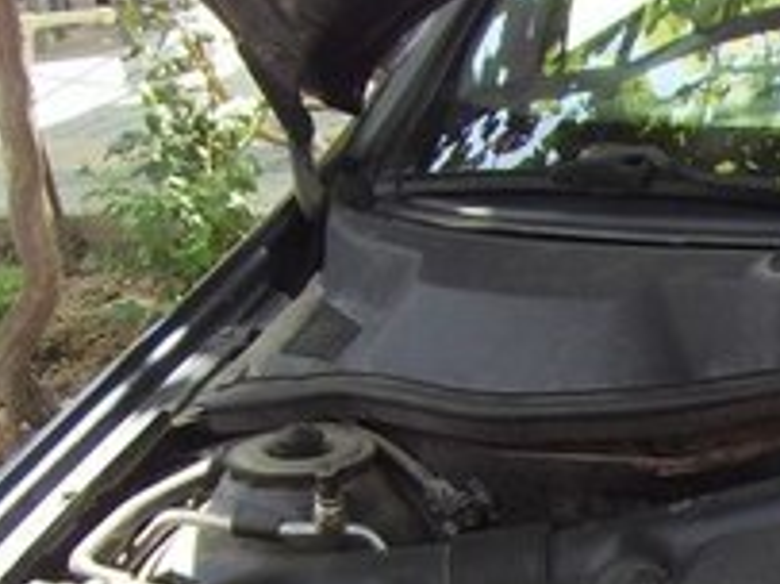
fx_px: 2860
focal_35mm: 127
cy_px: 932
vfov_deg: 11.1
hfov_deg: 14.6
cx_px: 1137
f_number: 3.5
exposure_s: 1/125
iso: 80
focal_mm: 6.6
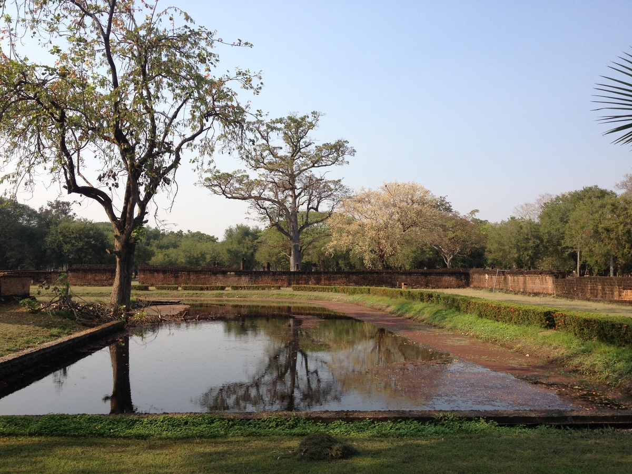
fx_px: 639
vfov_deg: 40.7
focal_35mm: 35
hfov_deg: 52.6
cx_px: 316
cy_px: 237
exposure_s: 1/920
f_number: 2.4
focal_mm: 4.28
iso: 50
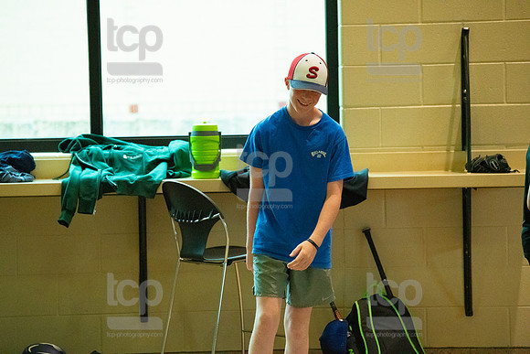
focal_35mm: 190
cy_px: 177
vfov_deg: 7.2
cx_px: 265
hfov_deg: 10.8
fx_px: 2798
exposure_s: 1/640
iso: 6400
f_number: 4.5
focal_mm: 190
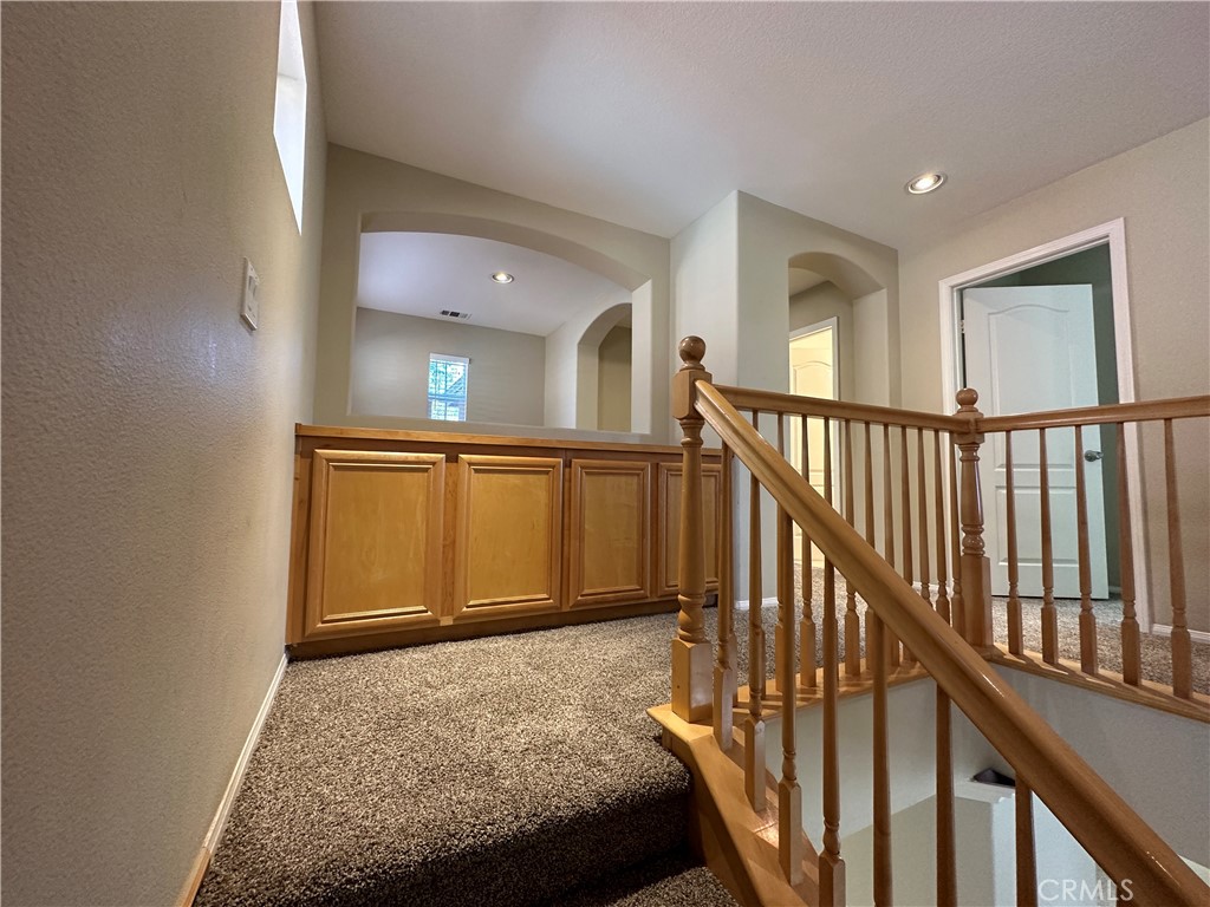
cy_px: 454
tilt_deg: +4.0
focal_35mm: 14
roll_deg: -1.3
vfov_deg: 85.7
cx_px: 605
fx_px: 489
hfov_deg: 102.1
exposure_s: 1/120
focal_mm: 2.22
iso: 250
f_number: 2.2
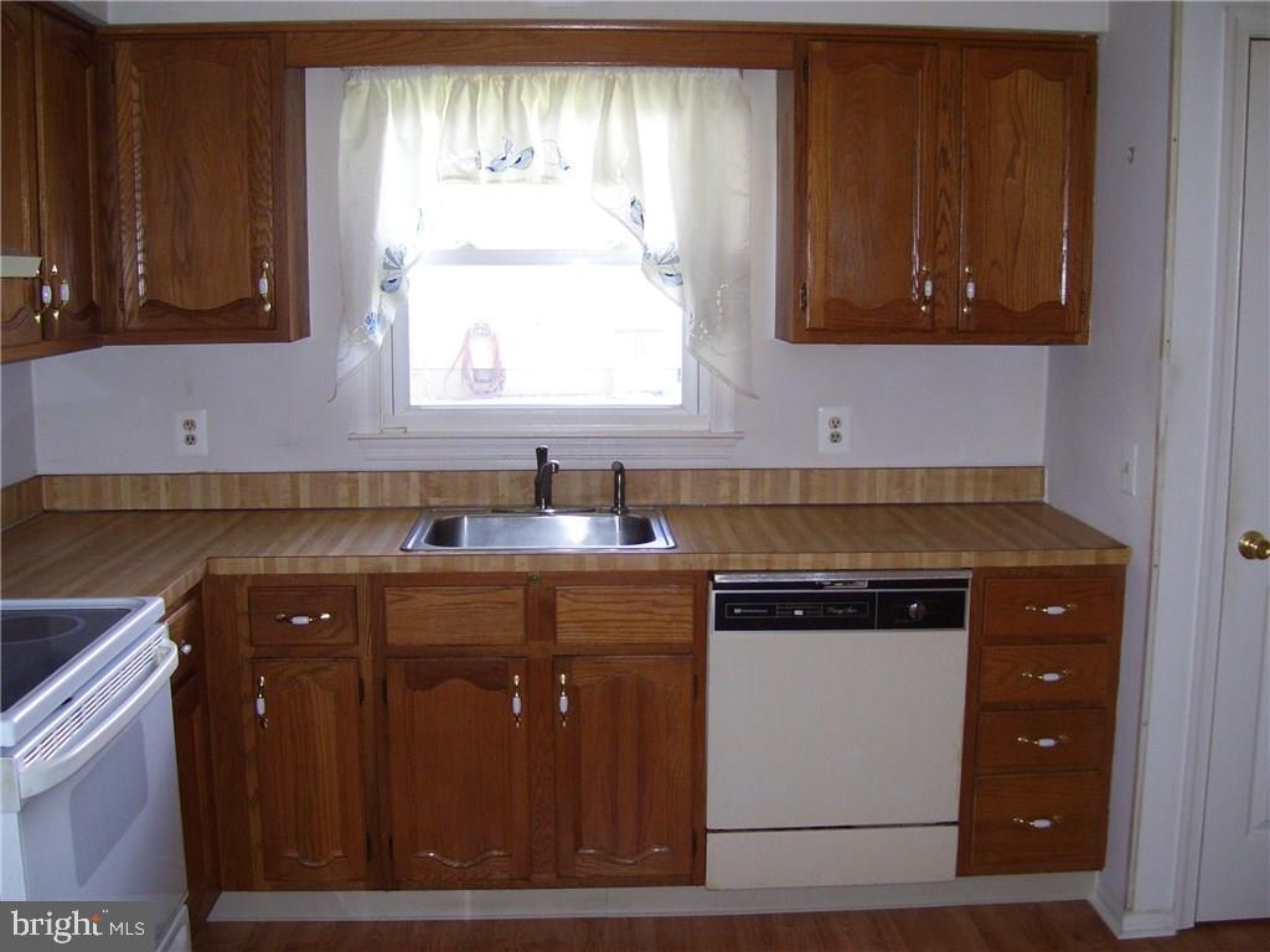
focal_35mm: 37
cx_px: 635
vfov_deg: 38.7
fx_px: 1357
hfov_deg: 50.1
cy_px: 476
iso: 125
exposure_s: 1/45
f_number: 2.7
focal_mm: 6
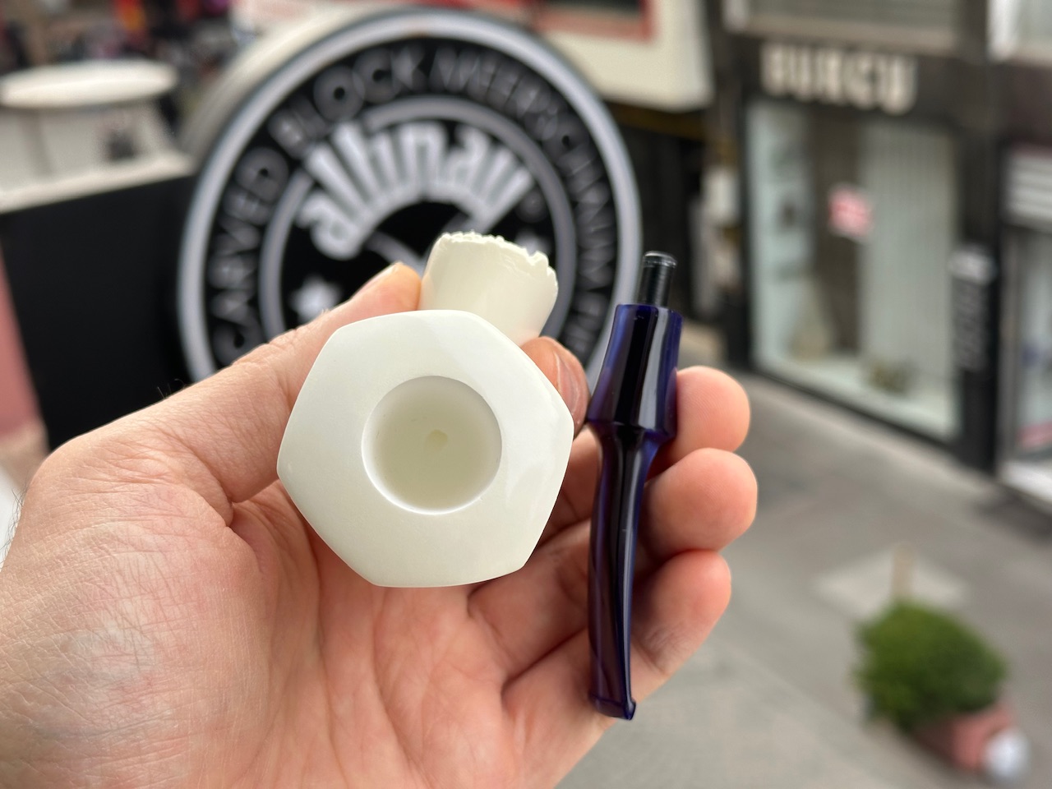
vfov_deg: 30.3
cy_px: 394
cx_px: 526
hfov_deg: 39.7
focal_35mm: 48
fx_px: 1459
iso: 64
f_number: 1.78
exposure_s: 1/623
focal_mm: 6.86
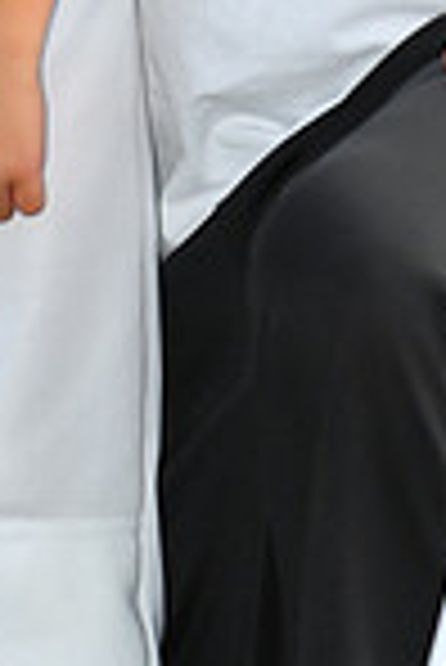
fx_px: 11976
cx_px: 189
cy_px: -441
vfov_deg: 3.2
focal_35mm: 646
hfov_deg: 2.1
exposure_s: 1/2000
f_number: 4
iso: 400
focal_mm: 165
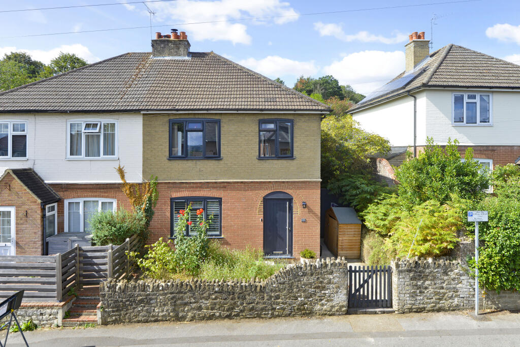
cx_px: 260
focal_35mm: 22
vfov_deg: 57.2
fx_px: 318
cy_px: 174
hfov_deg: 78.6
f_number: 14
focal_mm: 22
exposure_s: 1/100
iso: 400
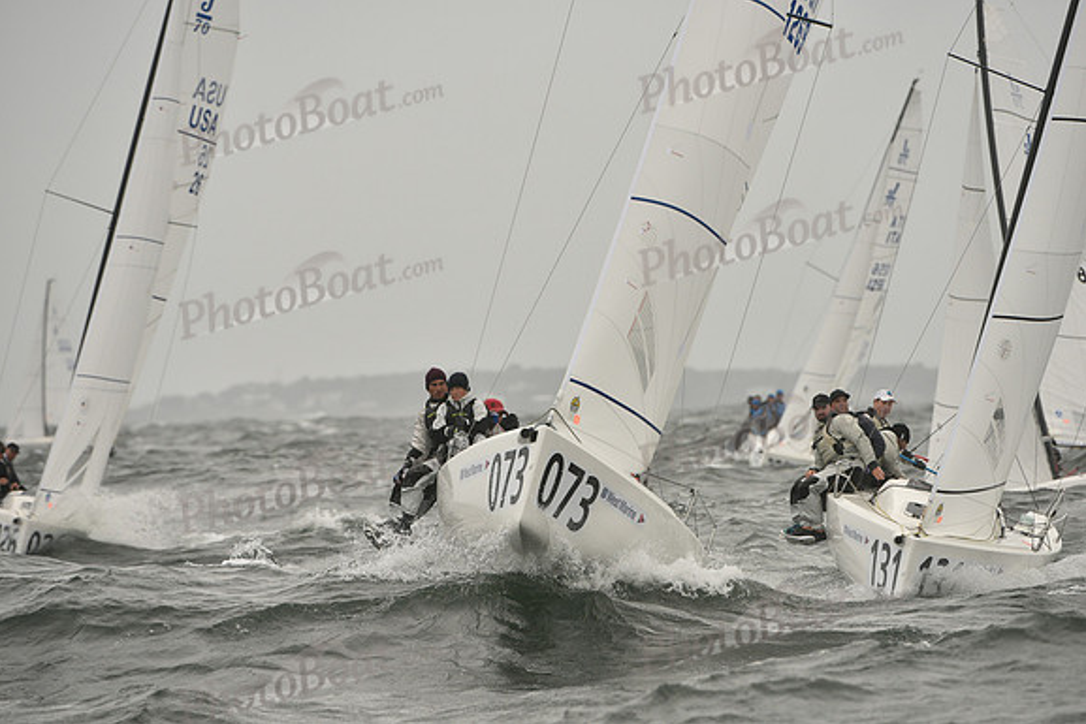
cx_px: 542
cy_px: 362
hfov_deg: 5.1
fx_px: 12129
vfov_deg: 3.4
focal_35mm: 402
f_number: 7.1
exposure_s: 1/1250
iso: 400
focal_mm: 400
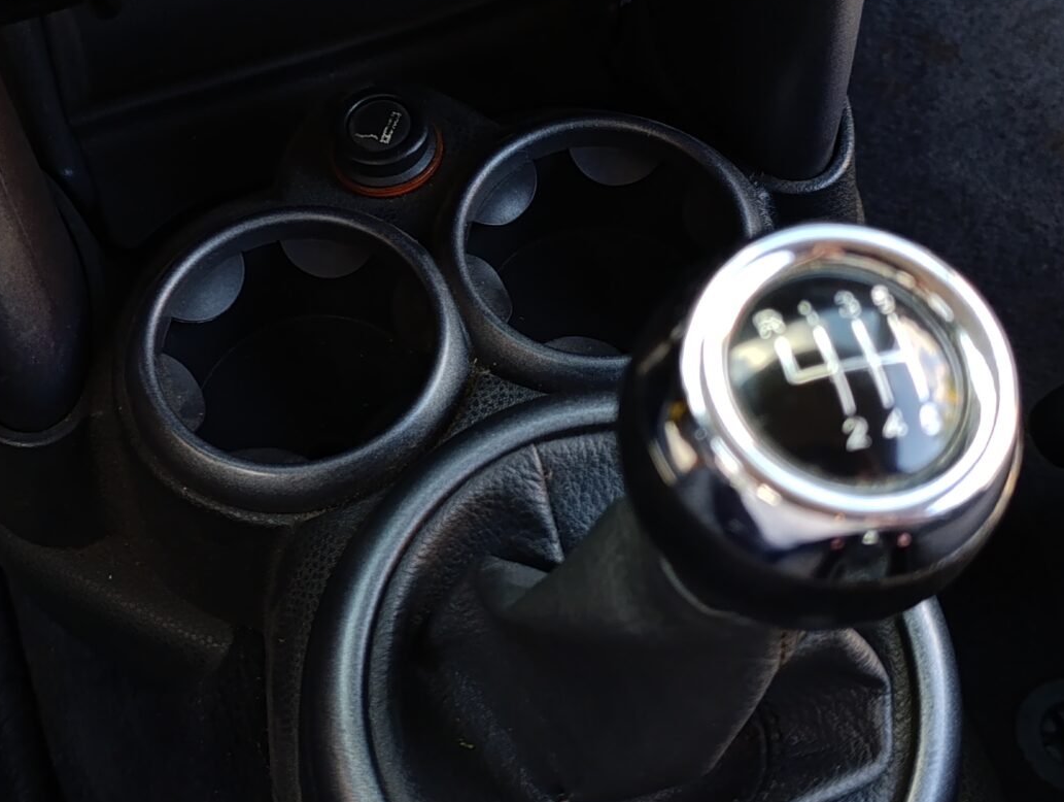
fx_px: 1755
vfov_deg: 25.6
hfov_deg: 33.7
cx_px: 468
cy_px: 286
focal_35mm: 57
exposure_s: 1/100
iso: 250
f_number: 1.6
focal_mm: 6.14
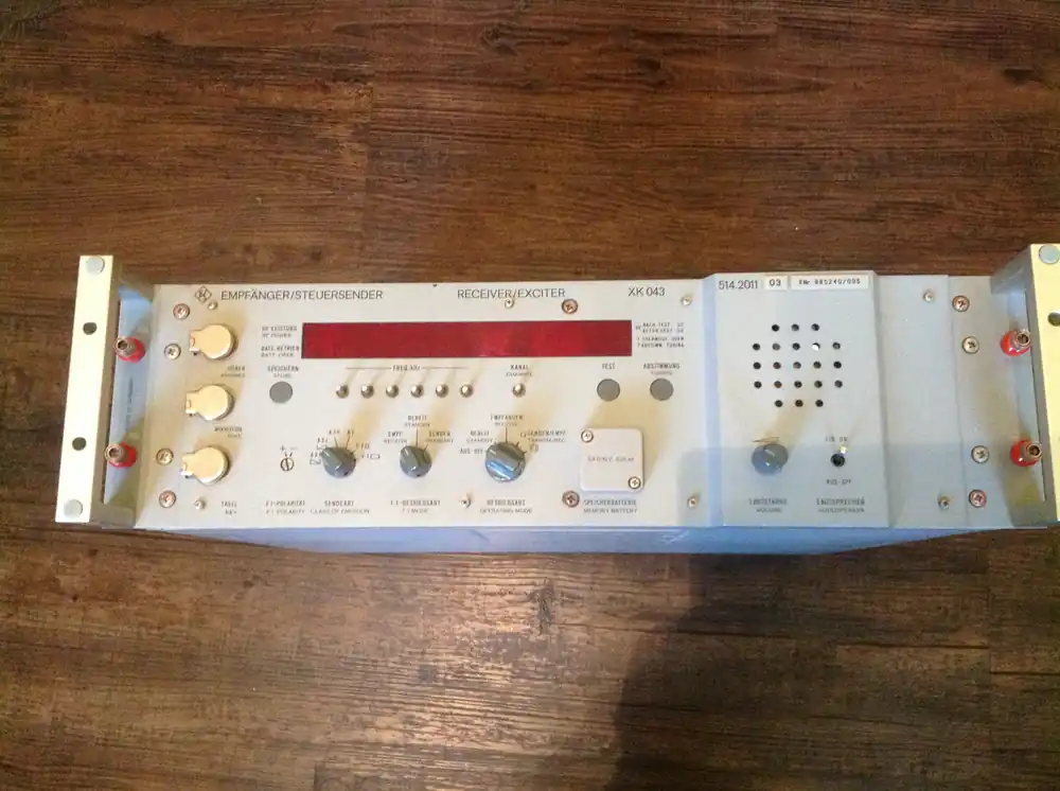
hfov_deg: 52.7
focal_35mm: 35
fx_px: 1070
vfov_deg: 40.6
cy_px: 396
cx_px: 530
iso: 640
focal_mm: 4.28
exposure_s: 1/15
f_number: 2.4
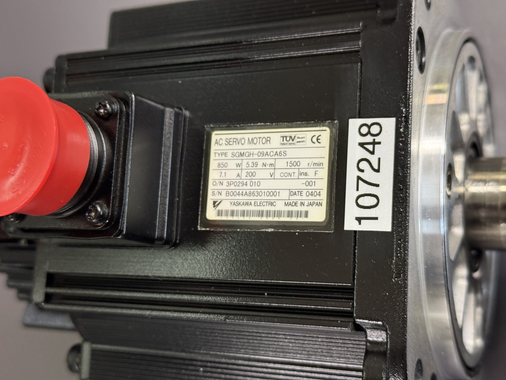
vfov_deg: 30.3
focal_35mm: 48
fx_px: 702
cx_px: 253
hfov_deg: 39.7
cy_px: 190
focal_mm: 6.76
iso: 250
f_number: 1.78
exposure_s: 1/33
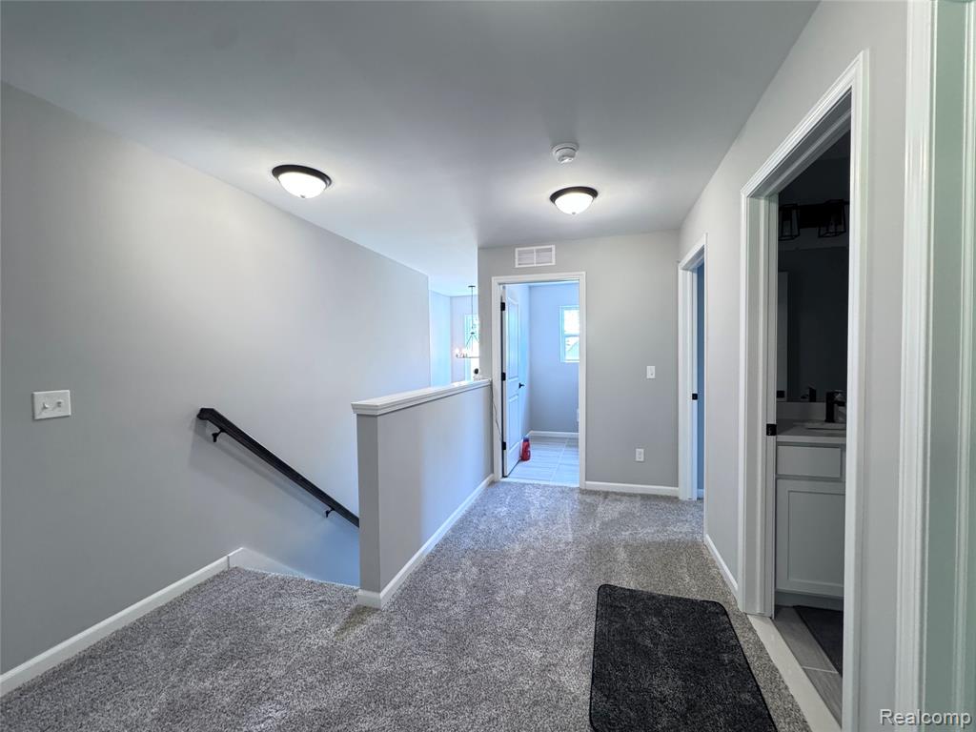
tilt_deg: -2.3
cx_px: 488
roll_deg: +0.4
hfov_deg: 102.1
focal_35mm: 14
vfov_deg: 85.7
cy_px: 366
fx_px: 395
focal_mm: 2.22
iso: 320
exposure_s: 1/60
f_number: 2.2
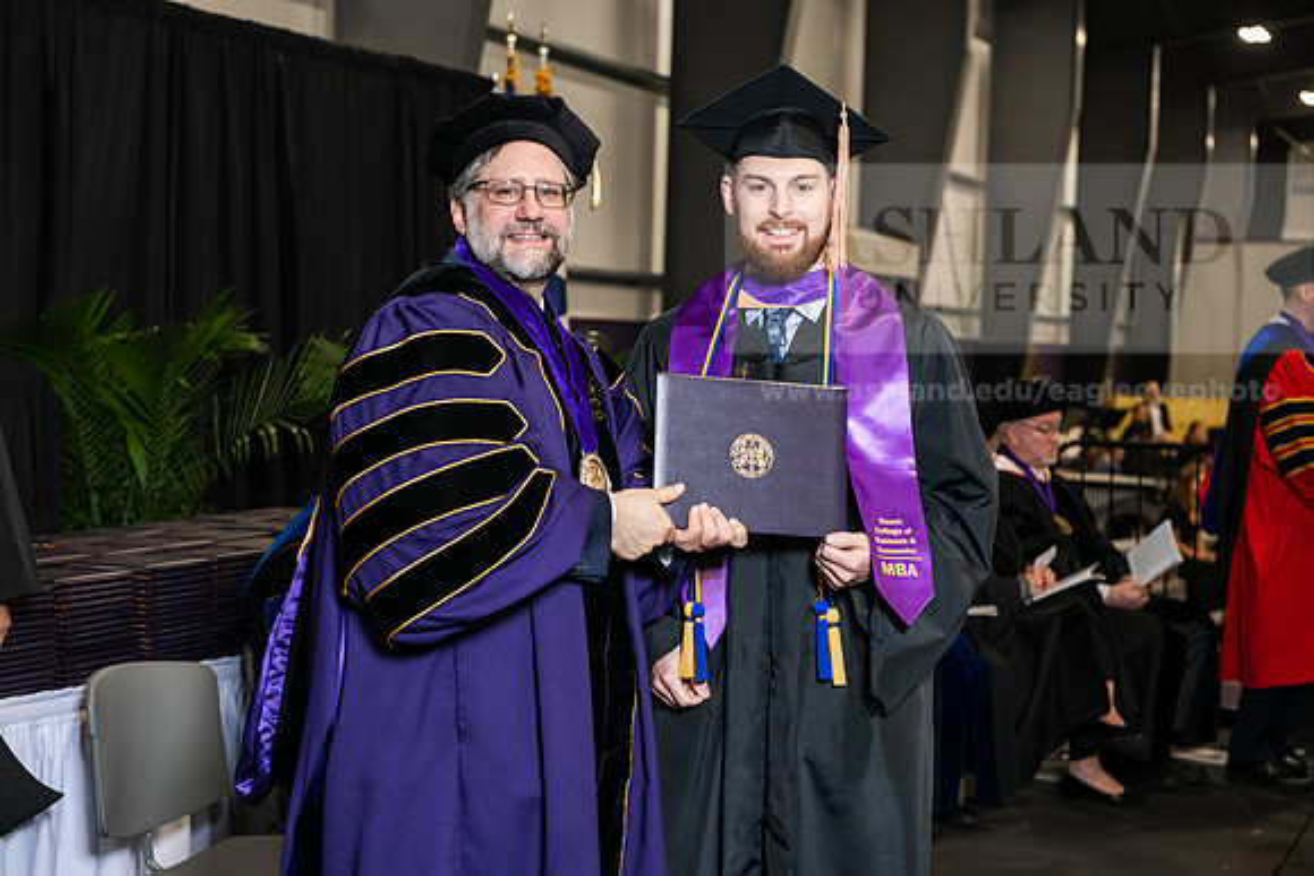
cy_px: 438
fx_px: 2555
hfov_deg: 28.8
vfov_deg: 19.5
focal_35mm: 70
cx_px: 657
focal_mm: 70
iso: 2000
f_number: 5
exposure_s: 1/200
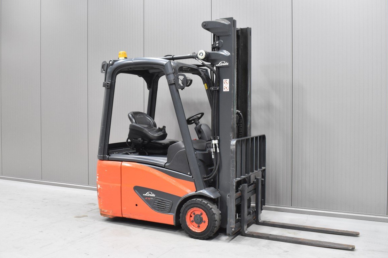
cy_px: 127
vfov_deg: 37.3
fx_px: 383
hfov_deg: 53.8
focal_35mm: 36
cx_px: 191
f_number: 5.6
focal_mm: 23
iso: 1600
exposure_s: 1/20
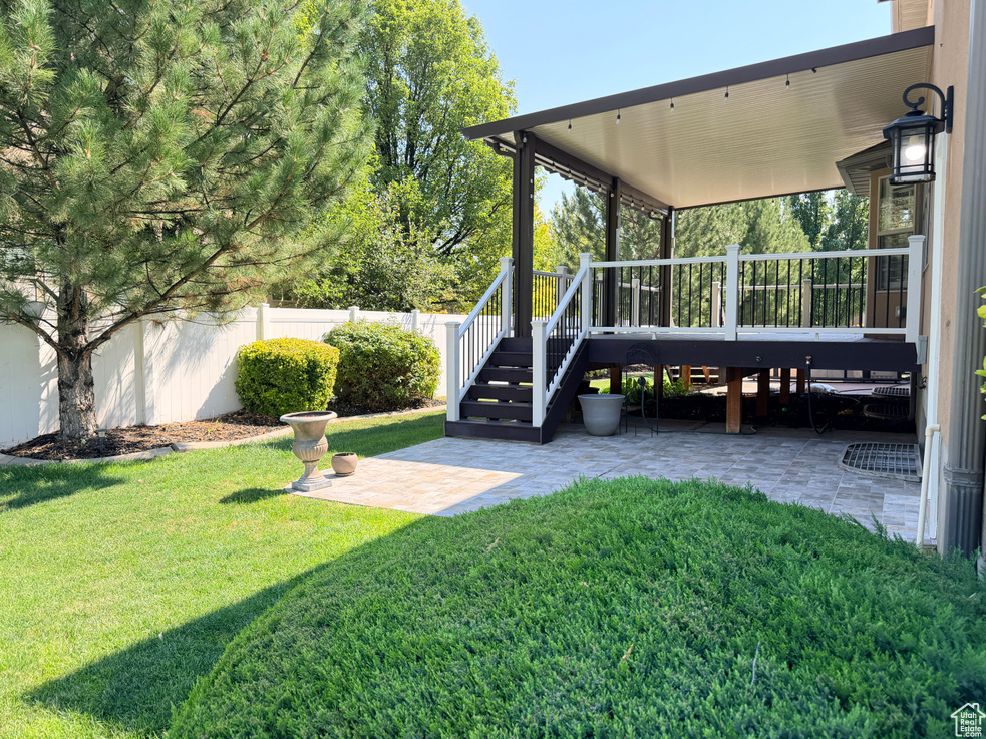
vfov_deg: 54.9
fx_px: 712
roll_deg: +0.4
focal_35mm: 25
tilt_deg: -3.8
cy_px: 361
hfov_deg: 69.4
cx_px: 481
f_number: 1.78
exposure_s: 1/1075
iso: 100
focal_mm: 6.76
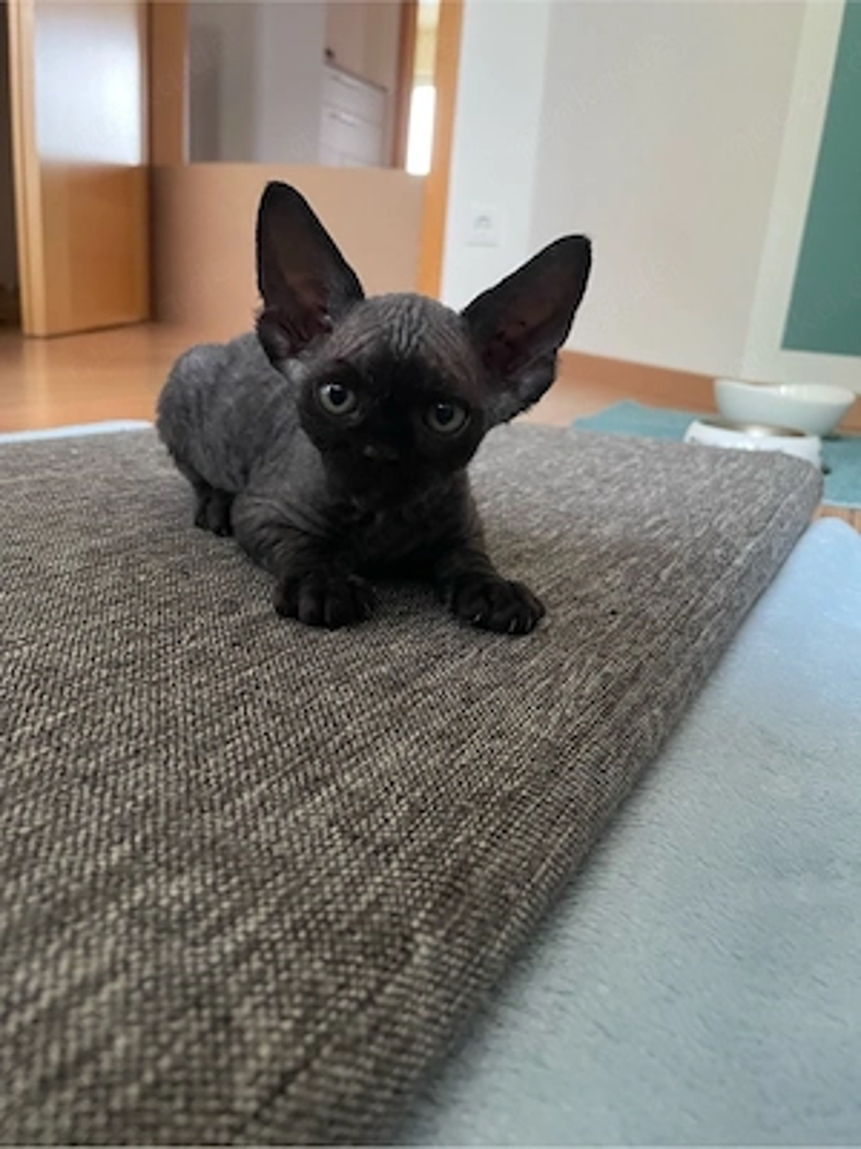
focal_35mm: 26
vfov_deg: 67.3
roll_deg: -4.3
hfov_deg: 53.1
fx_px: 862
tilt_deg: -16.9
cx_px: 430
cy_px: 574
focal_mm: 4.2
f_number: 1.6
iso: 500
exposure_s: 1/55
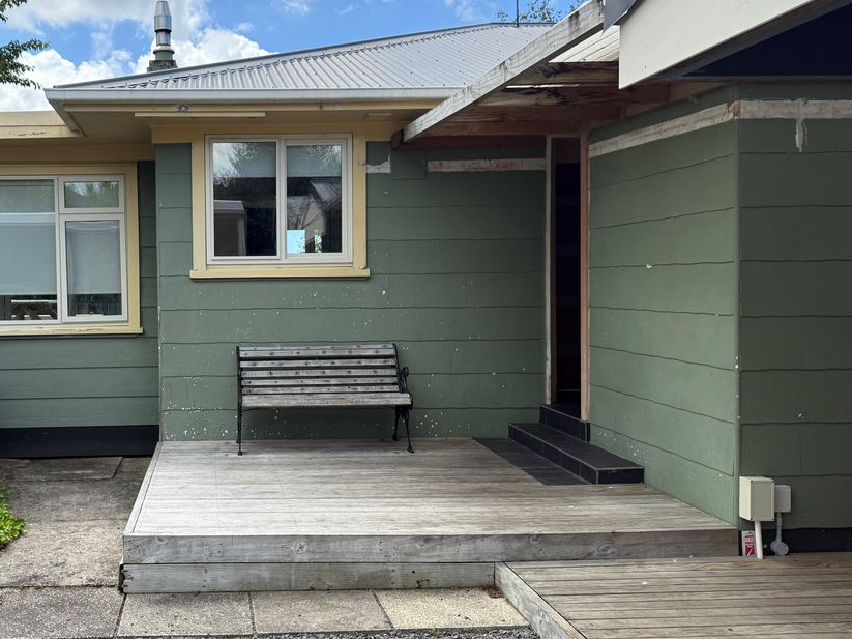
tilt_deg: -0.6
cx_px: 234
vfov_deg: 40.7
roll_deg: +0.9
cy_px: 318
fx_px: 861
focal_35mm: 35
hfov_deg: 50.9
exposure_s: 1/2445
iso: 100
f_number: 1.78
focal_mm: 6.76
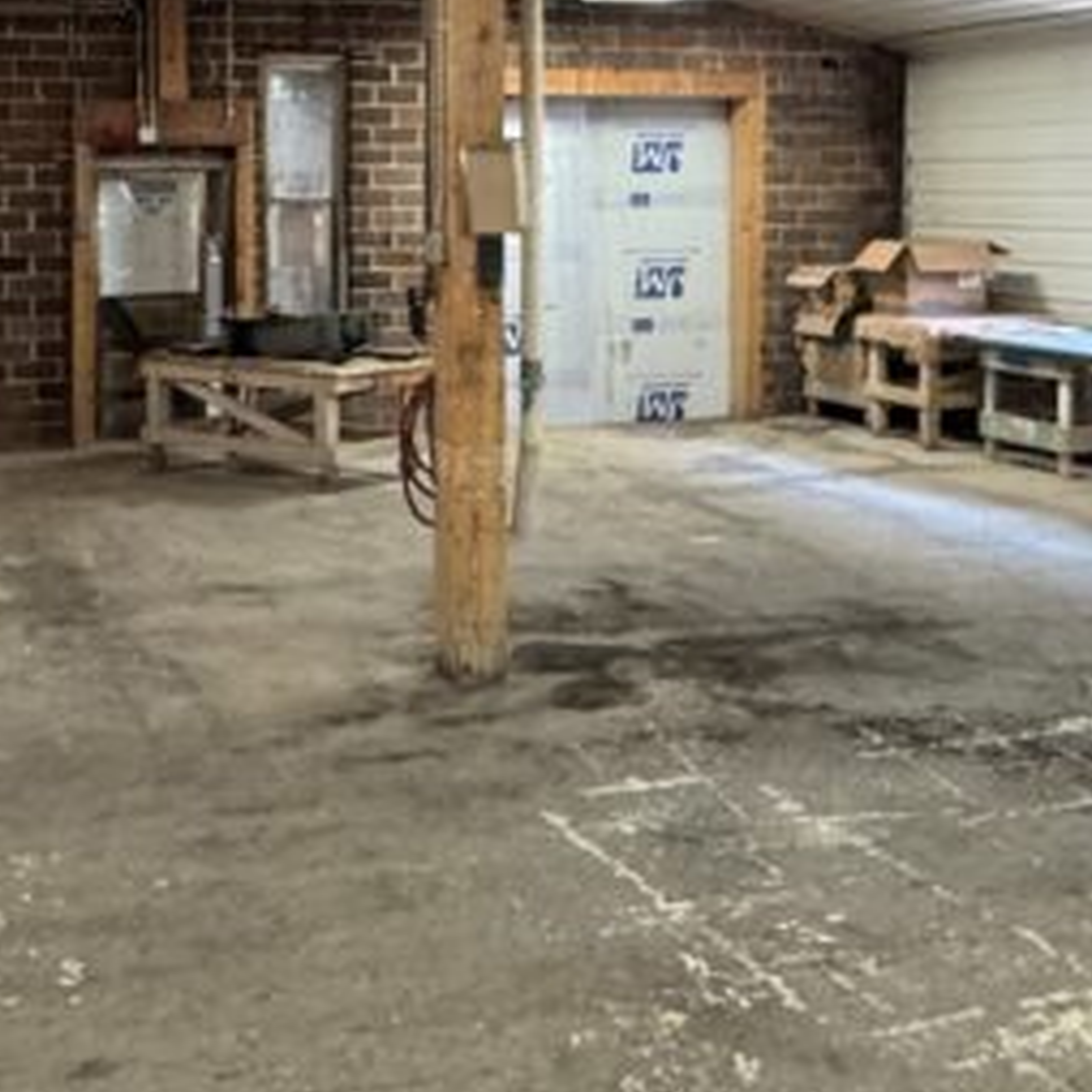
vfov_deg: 32.3
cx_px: 432
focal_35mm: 52
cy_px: 301
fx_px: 1856
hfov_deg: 32.7
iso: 400
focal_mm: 2.22
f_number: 2.2
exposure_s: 1/60
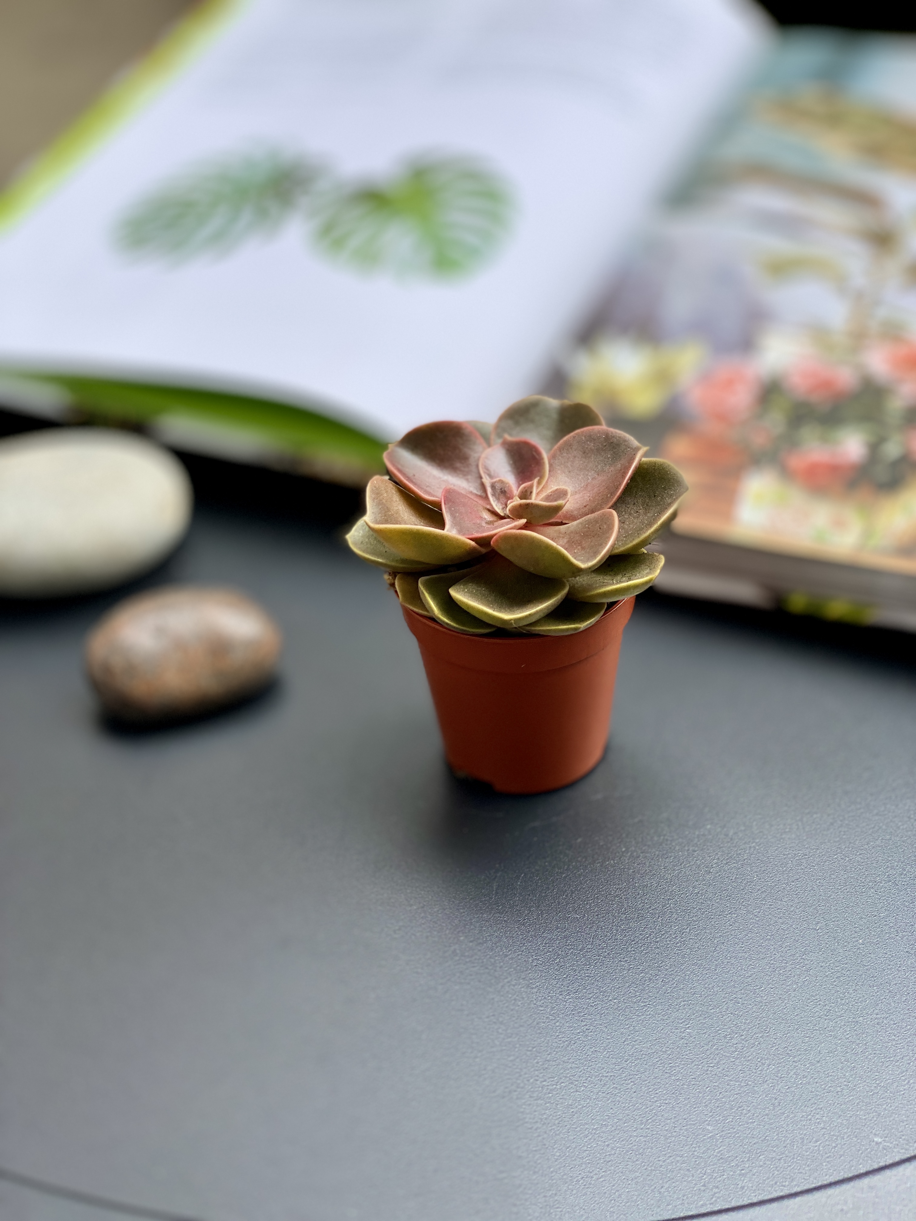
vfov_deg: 36.8
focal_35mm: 52
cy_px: 610
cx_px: 458
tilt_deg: -37.8
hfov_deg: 28.0
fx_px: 1835
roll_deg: +2.6
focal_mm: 6
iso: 20
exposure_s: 1/516
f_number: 2
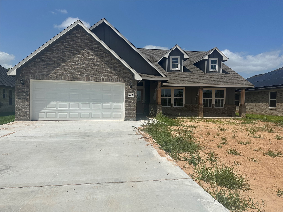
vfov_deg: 56.8
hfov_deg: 71.6
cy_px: 106
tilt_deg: -0.7
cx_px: 142
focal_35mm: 24
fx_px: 196
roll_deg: -1.1
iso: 80
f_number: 1.78
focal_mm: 6.86
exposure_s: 1/10753
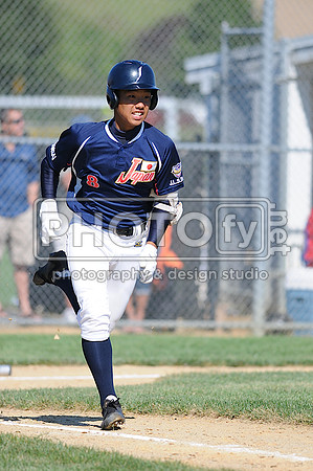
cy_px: 236
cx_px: 156
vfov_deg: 4.6
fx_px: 5882
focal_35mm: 450
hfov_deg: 3.0
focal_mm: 300
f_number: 4
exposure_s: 1/1600
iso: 200
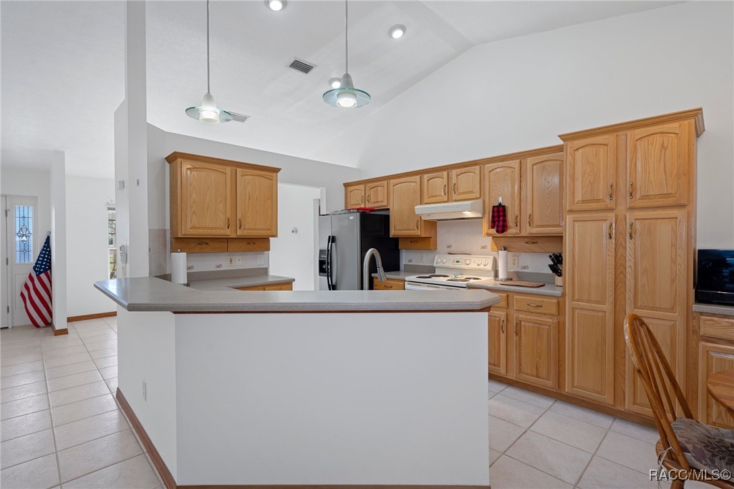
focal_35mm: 17
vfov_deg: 70.4
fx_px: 346
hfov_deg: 93.3
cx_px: 367
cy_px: 244
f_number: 8
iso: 400
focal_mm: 17
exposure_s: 1/2
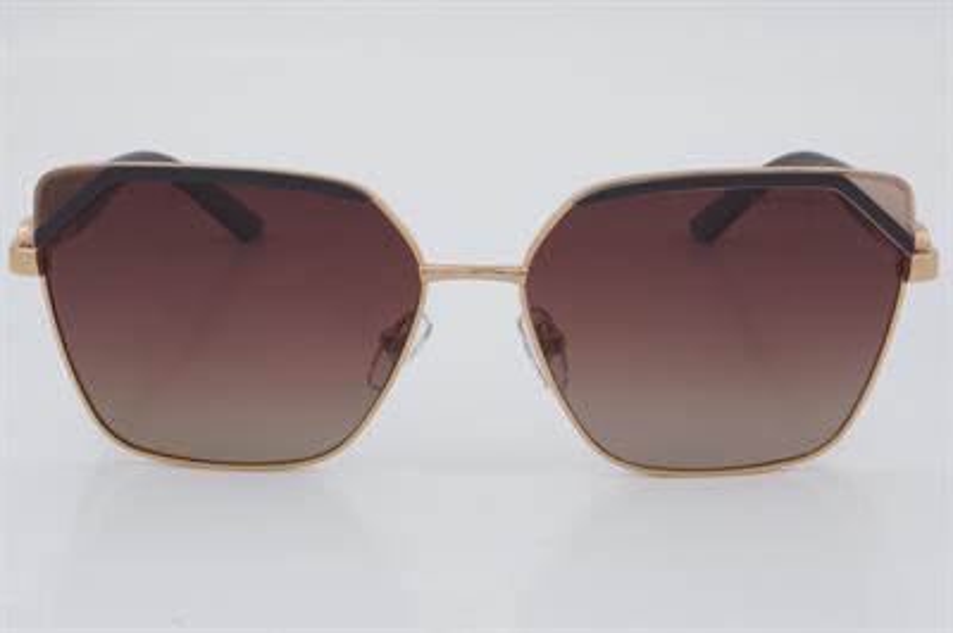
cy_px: 316
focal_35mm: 82
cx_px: 476
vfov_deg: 16.5
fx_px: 2182
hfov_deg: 24.6
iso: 100
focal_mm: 55
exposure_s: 1/4
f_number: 32
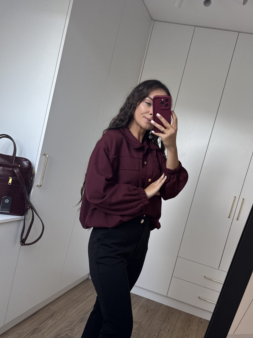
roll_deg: -16.0
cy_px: 199
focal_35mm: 30
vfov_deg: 59.6
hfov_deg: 46.5
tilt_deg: -26.8
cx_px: 154
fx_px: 292
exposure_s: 1/108
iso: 200
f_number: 1.78
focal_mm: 6.76
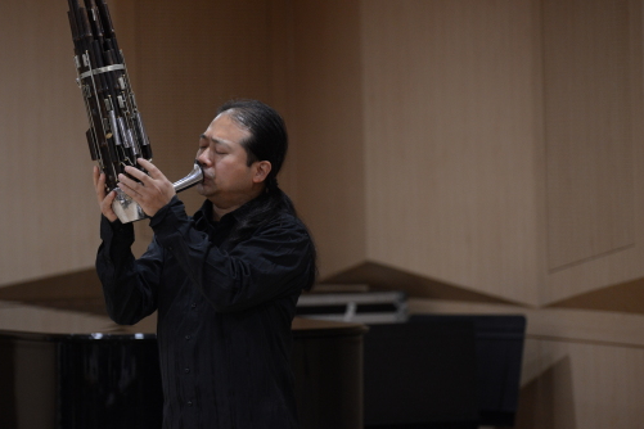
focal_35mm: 175
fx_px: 3130
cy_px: 173
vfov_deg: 7.8
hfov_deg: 11.7
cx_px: 234
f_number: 2.8
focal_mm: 135
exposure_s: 1/160
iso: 1600
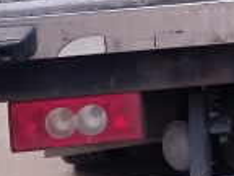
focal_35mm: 139
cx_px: 384
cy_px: -290
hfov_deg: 13.2
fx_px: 940
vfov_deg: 9.2
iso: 987
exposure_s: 1/50
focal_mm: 4.71
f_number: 1.79
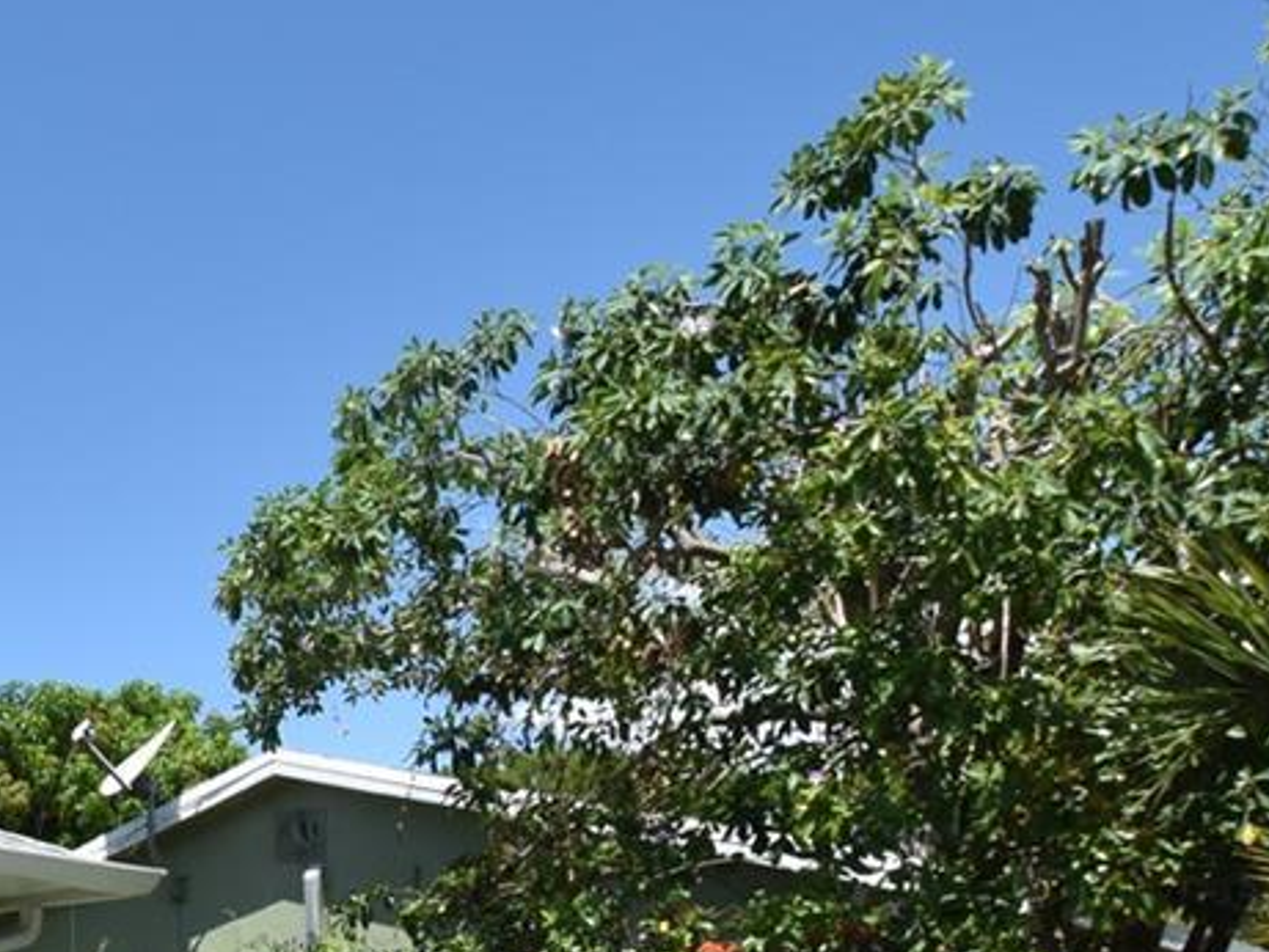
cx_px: -267
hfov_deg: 31.7
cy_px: 1222
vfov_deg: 25.3
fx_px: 1833
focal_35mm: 50
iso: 200
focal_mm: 10
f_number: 9
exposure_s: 1/320
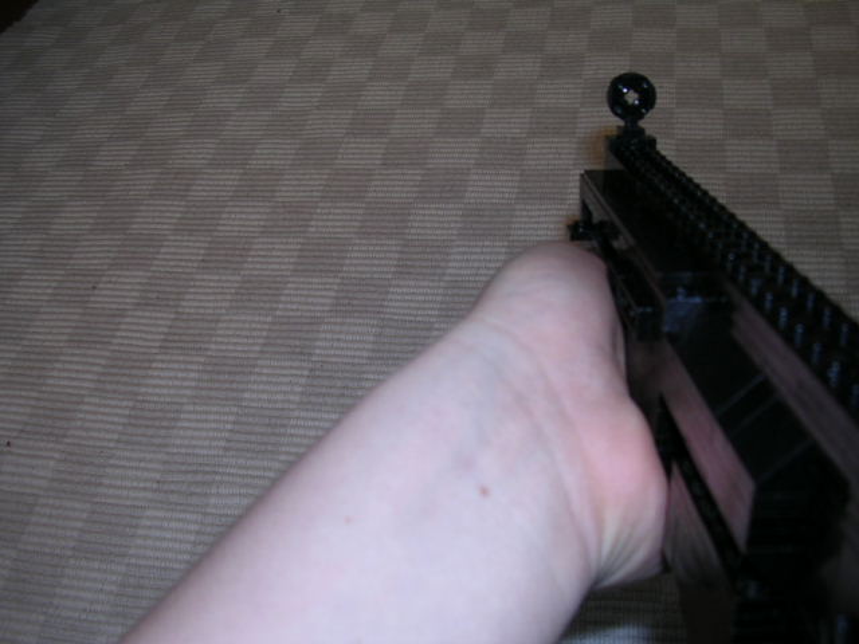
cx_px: 430
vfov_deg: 37.7
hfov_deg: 49.0
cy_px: 322
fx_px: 943
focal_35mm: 38
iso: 100
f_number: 2.8
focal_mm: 5.8
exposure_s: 1/60.1
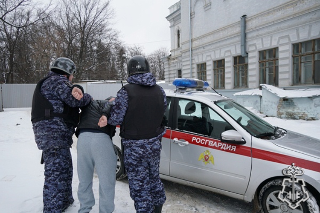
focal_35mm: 27
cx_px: 160
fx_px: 240
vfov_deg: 47.9
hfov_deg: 67.4
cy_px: 106
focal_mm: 18
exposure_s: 1/160
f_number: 4
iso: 200
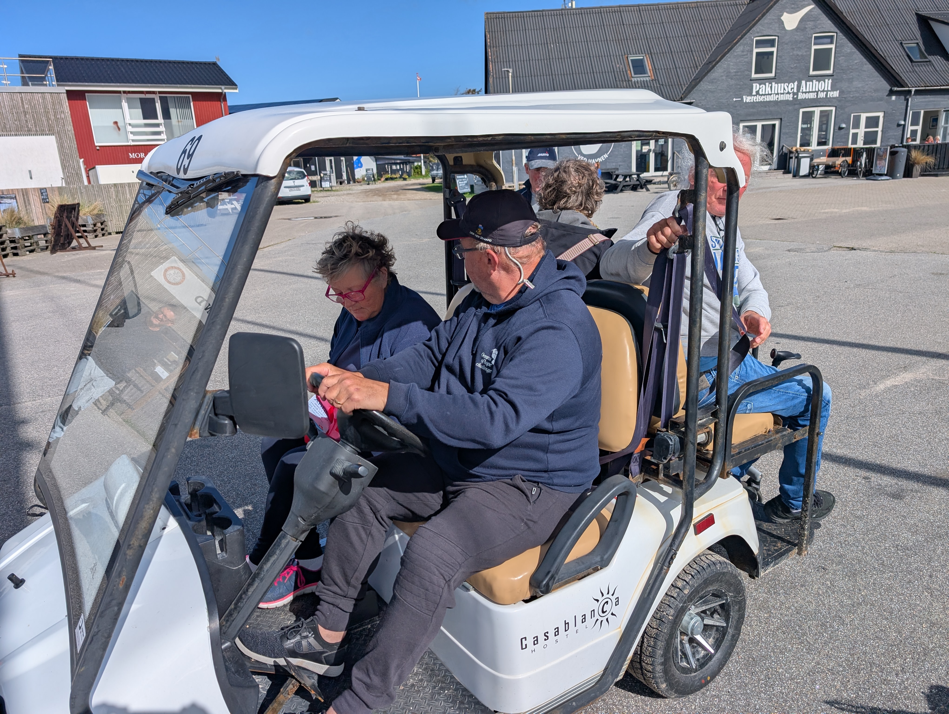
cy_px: 357
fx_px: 659
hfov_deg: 71.5
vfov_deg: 56.9
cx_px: 474
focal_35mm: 24
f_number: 1.68
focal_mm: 6.9
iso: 18
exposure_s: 1/2174
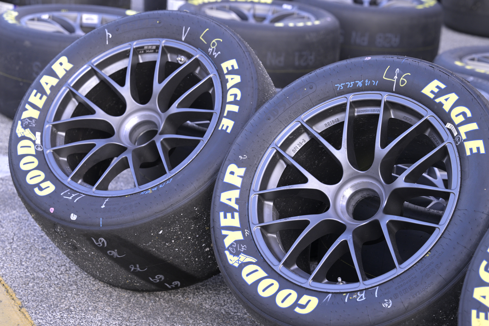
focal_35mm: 94
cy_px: 163
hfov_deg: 21.7
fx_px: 1277
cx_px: 244
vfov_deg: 14.6
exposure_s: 1/640
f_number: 5.6
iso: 1000
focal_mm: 94
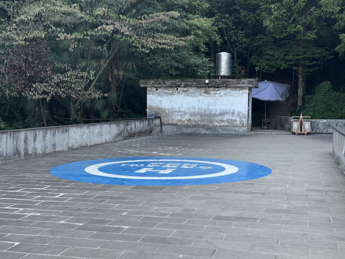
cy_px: 130
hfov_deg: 39.7
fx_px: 478
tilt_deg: -3.3
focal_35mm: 48
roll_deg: -0.4
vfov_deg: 30.3
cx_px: 172
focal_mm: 6.76
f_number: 1.78
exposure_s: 1/368
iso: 64
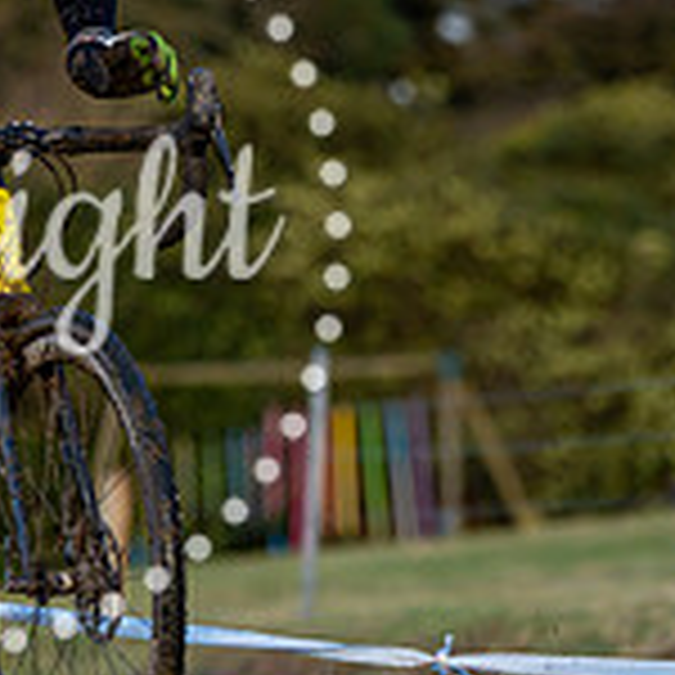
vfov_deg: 4.8
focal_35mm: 360
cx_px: 14
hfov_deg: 4.9
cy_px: -144
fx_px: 7942
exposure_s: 1/1000
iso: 250
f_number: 3.5
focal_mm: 141
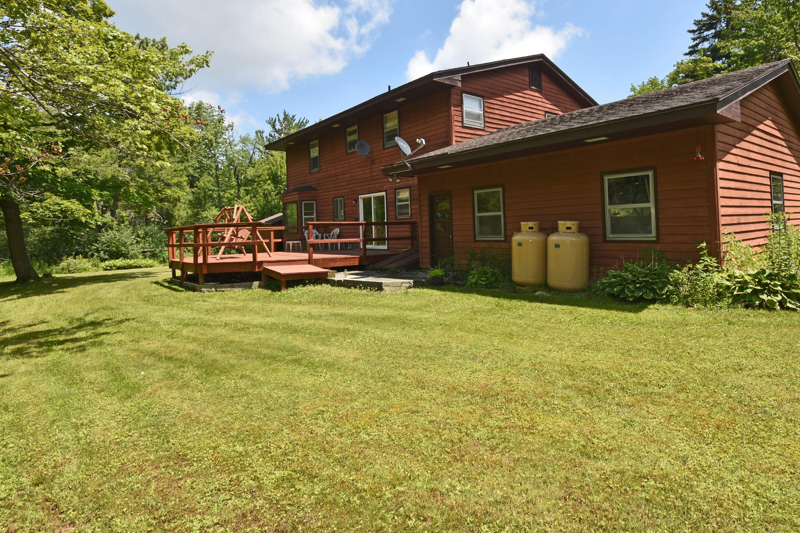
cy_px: 204
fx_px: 422
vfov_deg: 63.8
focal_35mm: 19
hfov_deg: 86.6
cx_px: 439
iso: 100
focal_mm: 10
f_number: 8
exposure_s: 1/250
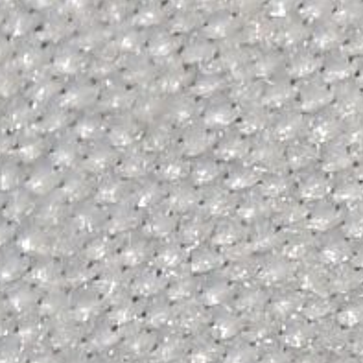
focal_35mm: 869
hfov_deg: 2.0
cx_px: 725
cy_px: -33
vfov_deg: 2.0
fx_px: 10310
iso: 100
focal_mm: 140
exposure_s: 1/160
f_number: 13
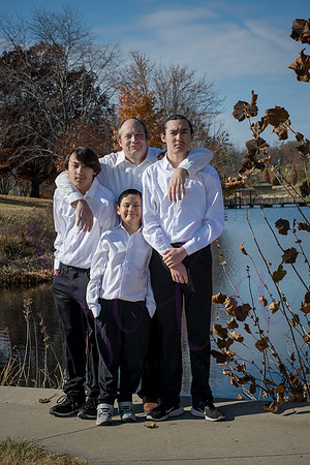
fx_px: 1033
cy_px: 232
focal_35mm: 80
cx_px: 155
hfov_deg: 17.1
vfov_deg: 25.4
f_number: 13
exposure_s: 1/800
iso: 400
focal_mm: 80
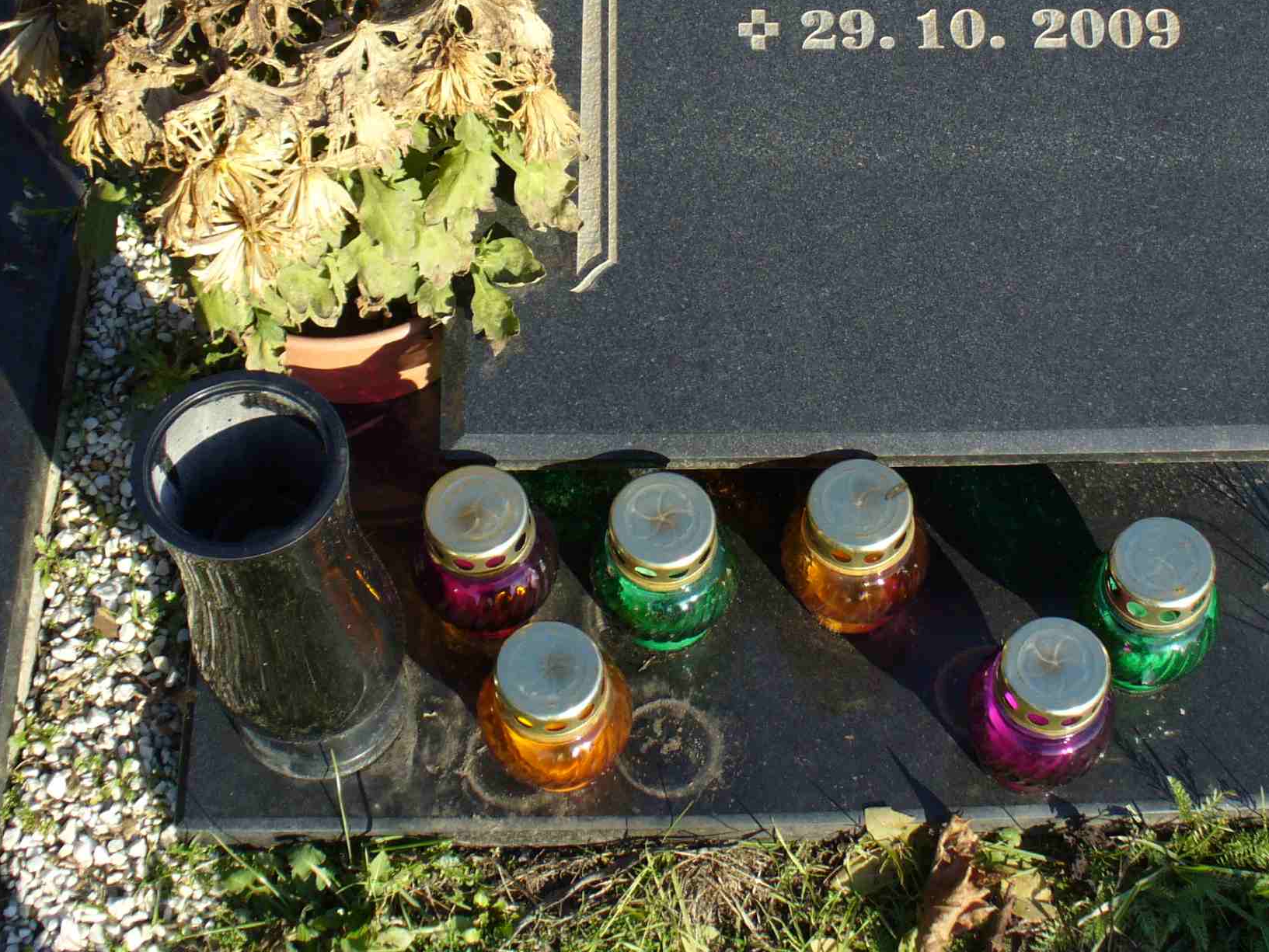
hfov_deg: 33.1
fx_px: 2126
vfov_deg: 24.9
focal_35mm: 58
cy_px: 231
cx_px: 756
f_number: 2.8
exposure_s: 1/500
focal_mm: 6.1
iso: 80
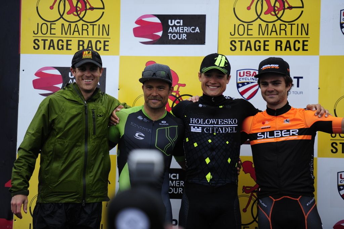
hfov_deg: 11.1
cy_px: 114
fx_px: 1767
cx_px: 172
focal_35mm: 185
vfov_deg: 7.4
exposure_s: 1/800
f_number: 2.8
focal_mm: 185
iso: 400
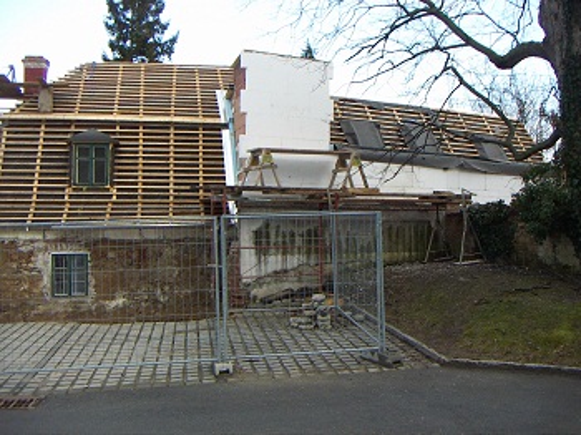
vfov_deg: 39.6
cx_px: 290
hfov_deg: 51.4
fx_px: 604
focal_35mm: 36
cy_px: 218
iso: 125
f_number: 2.8
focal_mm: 4.7
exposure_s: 1/320
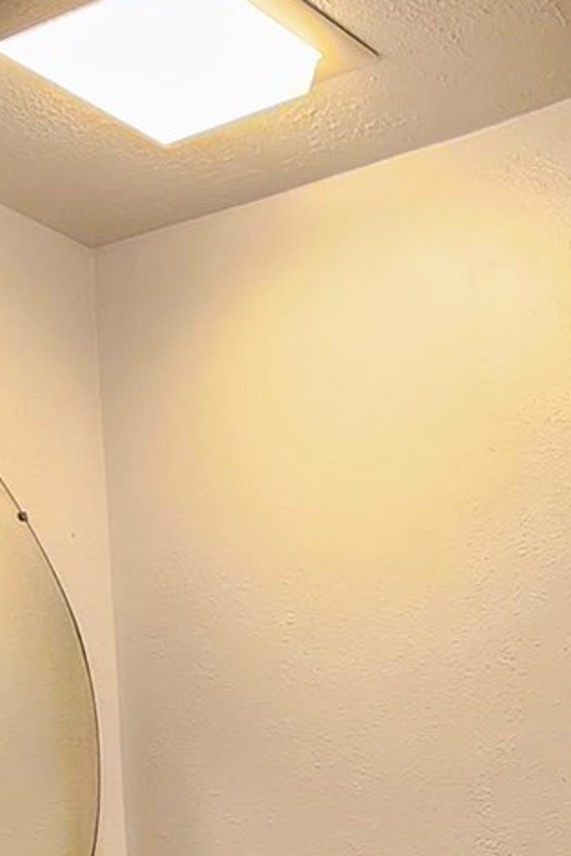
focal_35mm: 66
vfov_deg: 22.9
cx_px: 785
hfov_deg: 18.8
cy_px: 1378
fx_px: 1569
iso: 320
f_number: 2.2
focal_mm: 2.2
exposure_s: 1/60
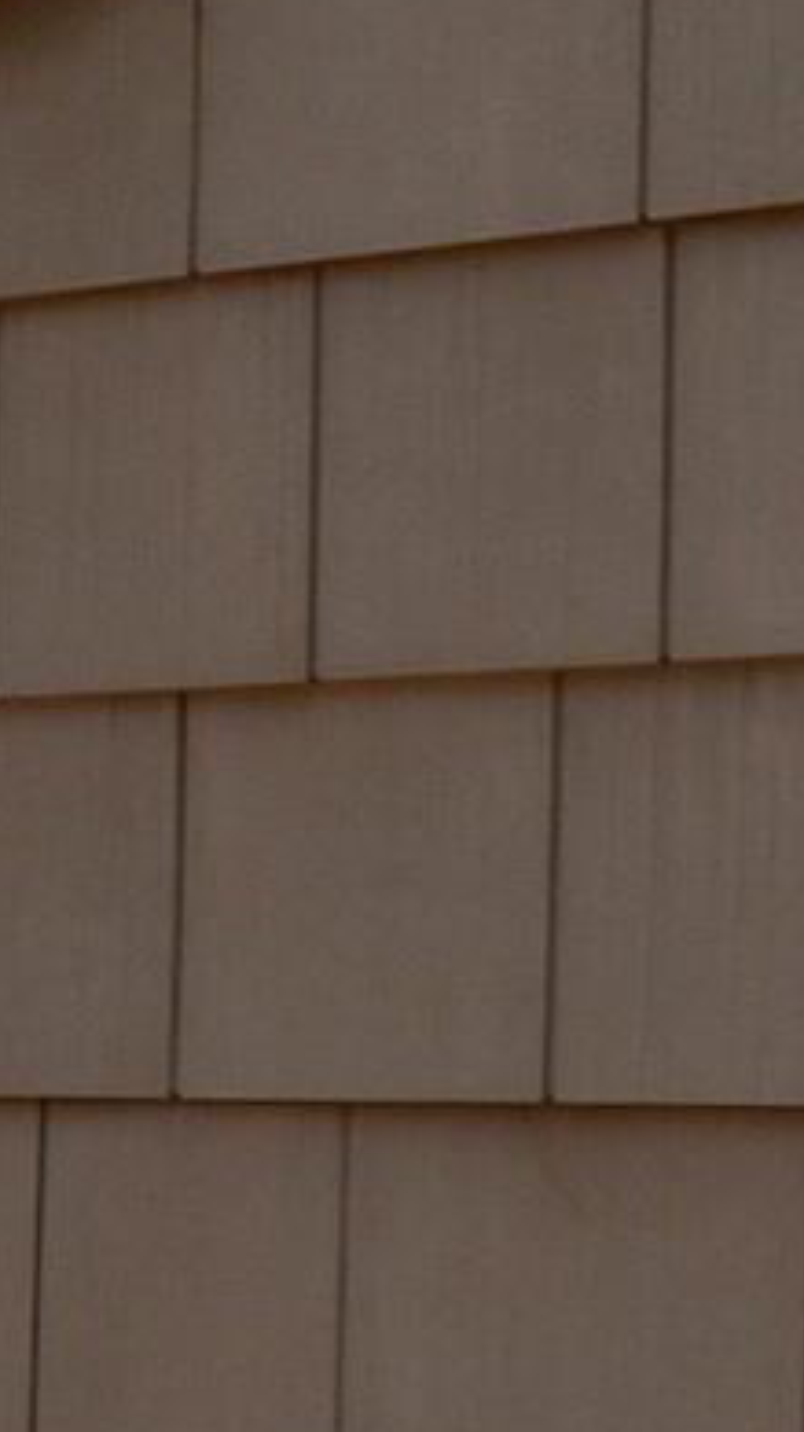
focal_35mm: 113
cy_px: 1100
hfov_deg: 7.0
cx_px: -2735
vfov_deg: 18.8
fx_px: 4288
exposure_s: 1/250
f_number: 8
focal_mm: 14
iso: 800
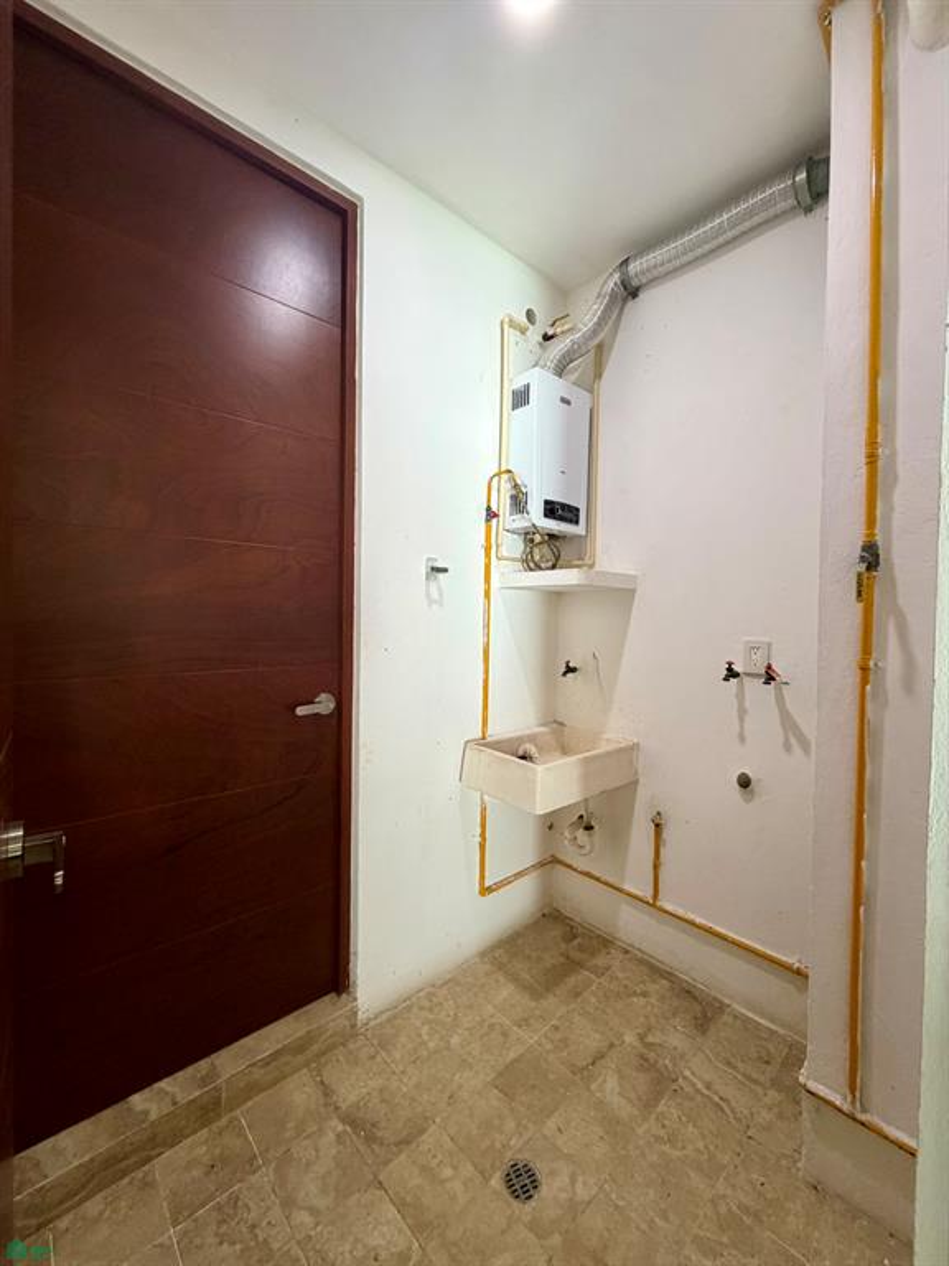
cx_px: 474
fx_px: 512
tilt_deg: -1.0
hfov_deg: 85.7
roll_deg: -0.7
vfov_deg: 102.1
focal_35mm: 14
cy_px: 633
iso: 250
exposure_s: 1/60
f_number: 2.2
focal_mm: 2.22
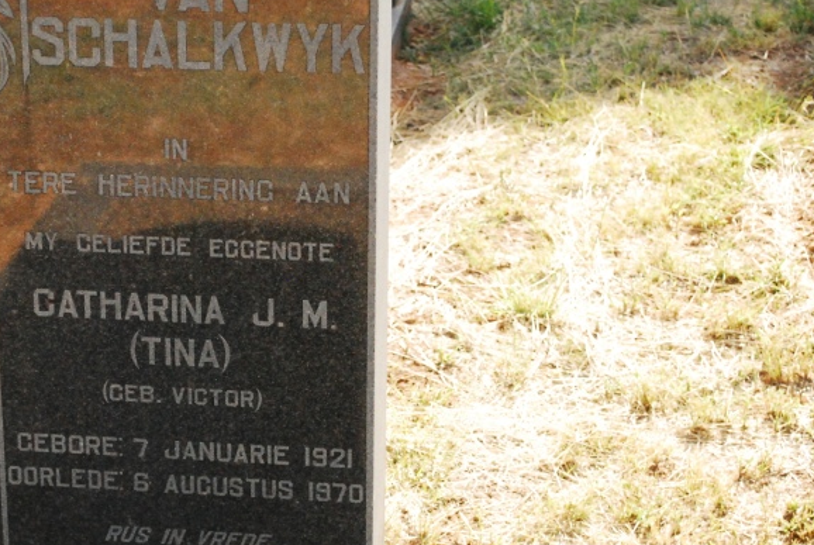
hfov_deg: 20.1
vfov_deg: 13.6
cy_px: 325
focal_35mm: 101
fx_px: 2287
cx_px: 238
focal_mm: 38
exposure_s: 1/2000
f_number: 5.3
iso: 1600
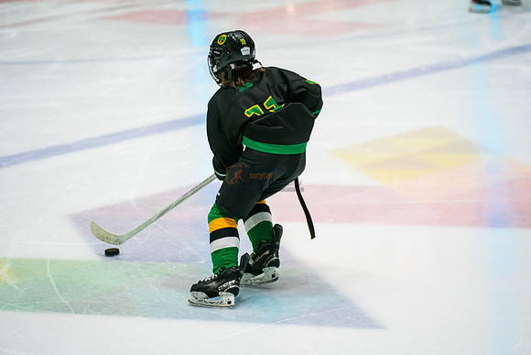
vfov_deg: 11.4
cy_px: 178
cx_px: 266
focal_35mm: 120
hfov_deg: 17.1
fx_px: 1770
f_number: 3.2
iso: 3200
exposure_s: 1/1600
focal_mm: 120
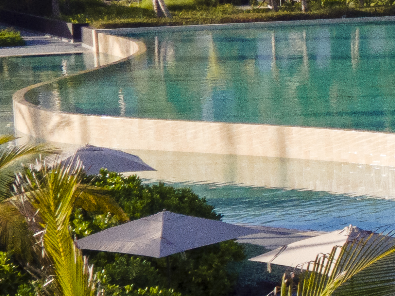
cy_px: 131
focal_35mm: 159
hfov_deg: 10.2
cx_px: 1062
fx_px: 1814
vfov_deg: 9.3
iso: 100
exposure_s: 1/500
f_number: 2.8
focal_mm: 4.5
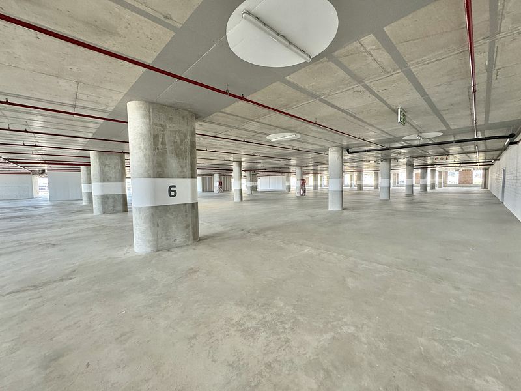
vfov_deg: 85.7
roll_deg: +0.8
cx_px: 260
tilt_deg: -5.6
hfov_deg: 102.1
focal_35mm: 14
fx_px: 211
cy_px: 196
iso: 250
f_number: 2.2
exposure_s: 1/99
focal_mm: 2.22
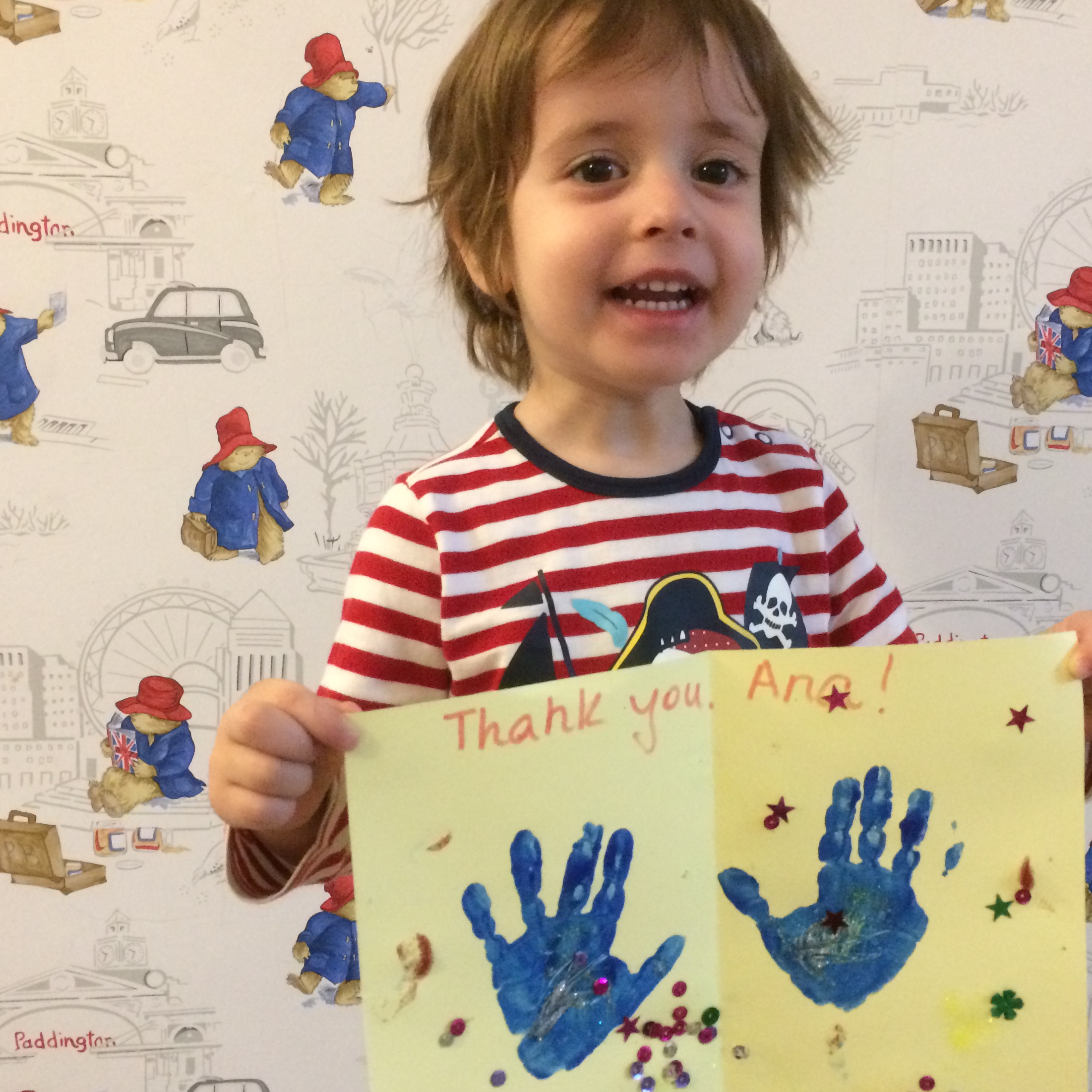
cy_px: 567
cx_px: 585
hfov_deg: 43.8
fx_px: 1356
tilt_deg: -11.7
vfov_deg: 43.8
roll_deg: -1.0
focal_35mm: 38
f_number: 2.2
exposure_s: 1/25
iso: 320
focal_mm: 4.15
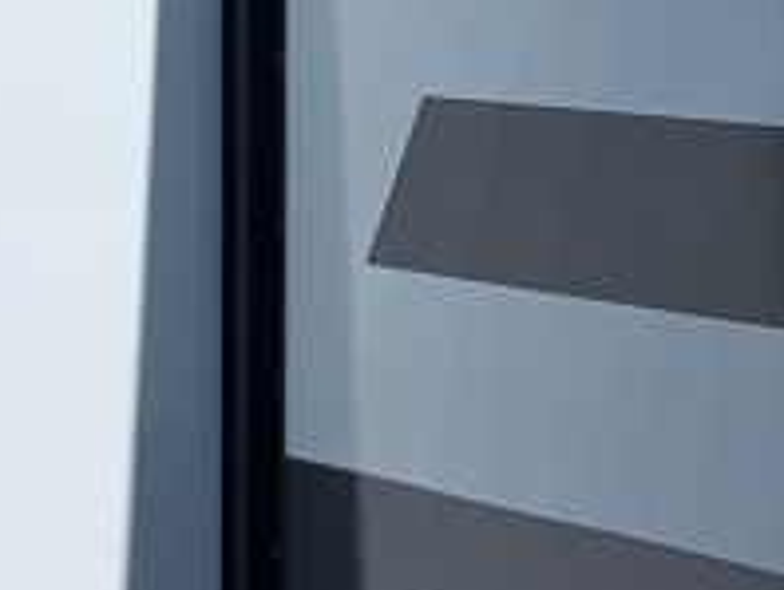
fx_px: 3832
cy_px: -87
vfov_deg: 8.7
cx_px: 956
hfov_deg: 11.4
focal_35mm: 169
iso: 65
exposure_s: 1/2513
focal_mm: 6.81
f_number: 1.85
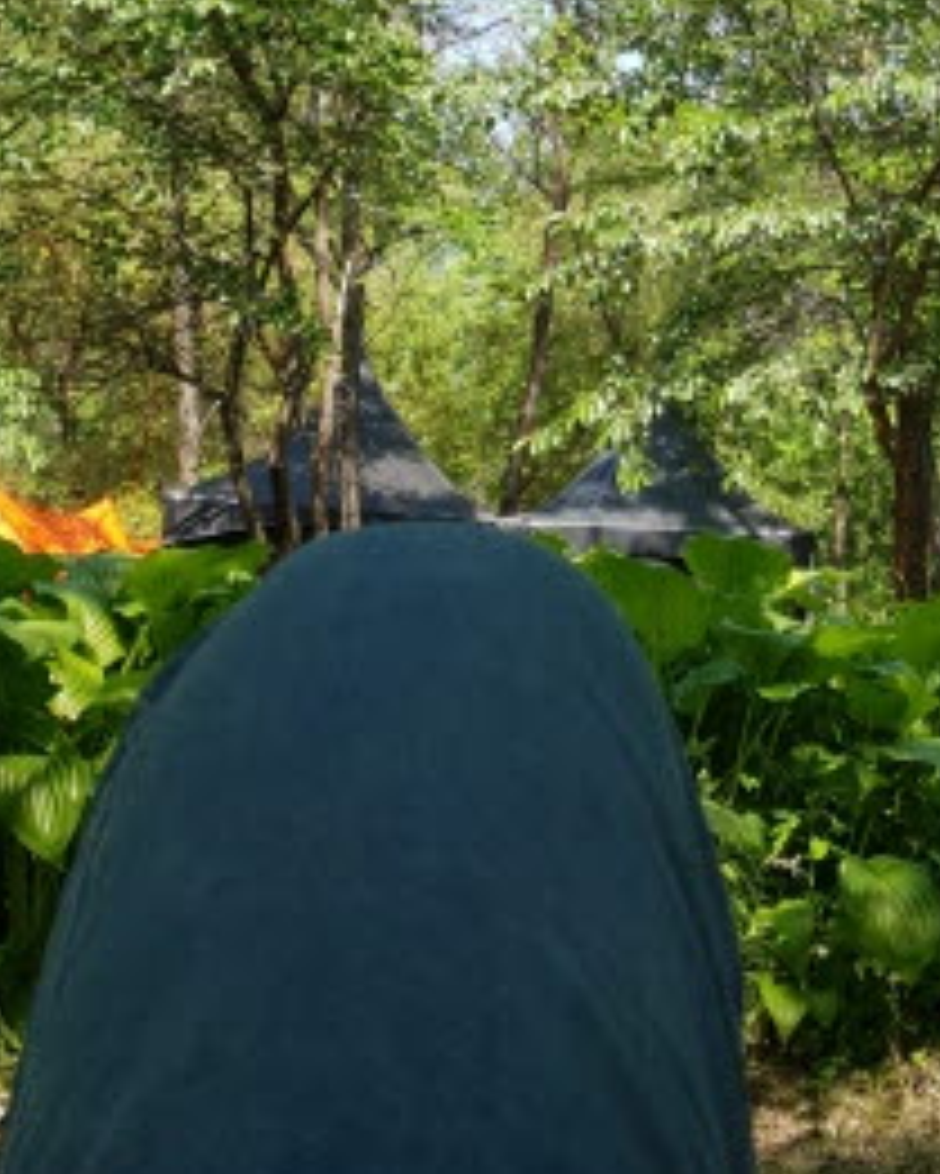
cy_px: 184
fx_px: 2363
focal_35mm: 68
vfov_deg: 27.2
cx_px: 861
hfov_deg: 21.9
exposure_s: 1/818
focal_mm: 4.3
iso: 50
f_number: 1.5
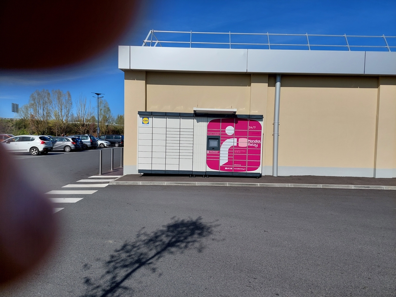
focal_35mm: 24
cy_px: 148
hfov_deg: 71.6
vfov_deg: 56.8
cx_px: 198
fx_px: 275
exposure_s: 1/4557
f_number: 1.8
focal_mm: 5.23
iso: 40
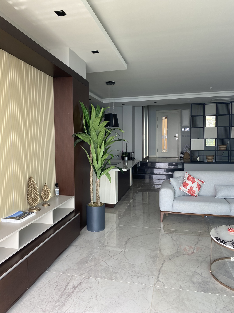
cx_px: 117
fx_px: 234
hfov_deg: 53.1
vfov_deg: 67.3
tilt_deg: -2.4
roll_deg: +0.6
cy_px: 156
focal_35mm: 26
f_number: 1.8
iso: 40
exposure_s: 1/122
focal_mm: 4.25
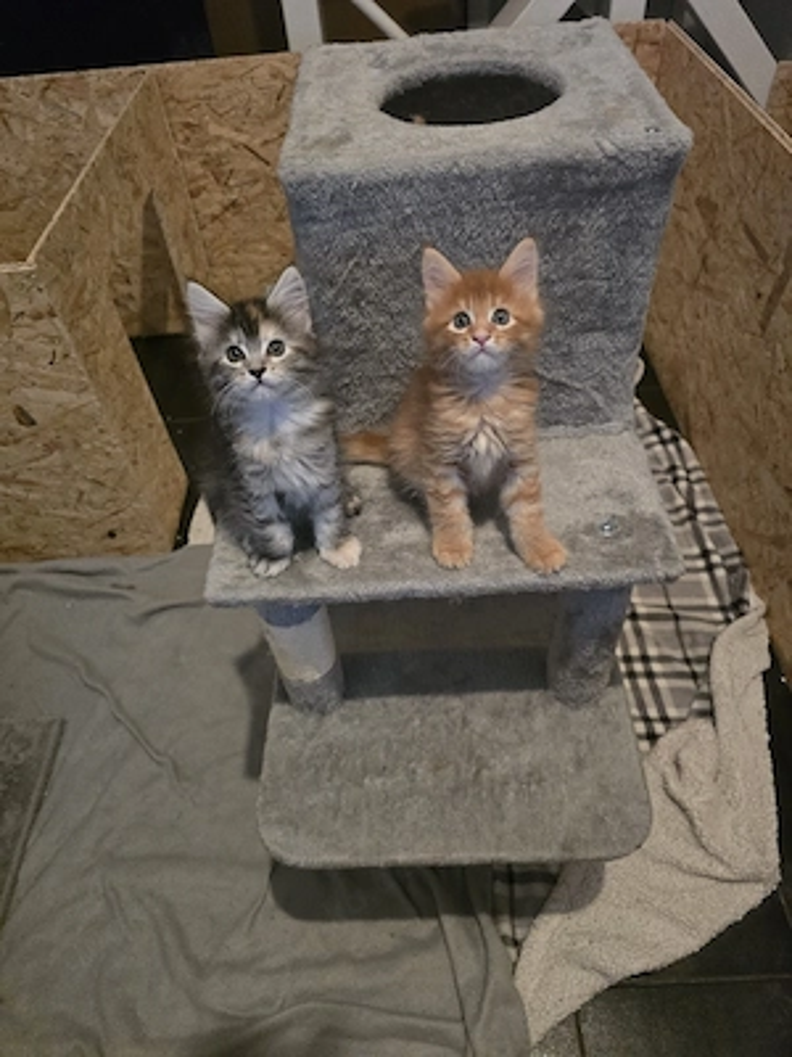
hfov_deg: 58.9
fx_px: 702
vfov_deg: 73.9
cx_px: 396
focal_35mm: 23
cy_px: 528
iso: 1600
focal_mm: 6.3
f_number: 1.7
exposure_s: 1/50.3
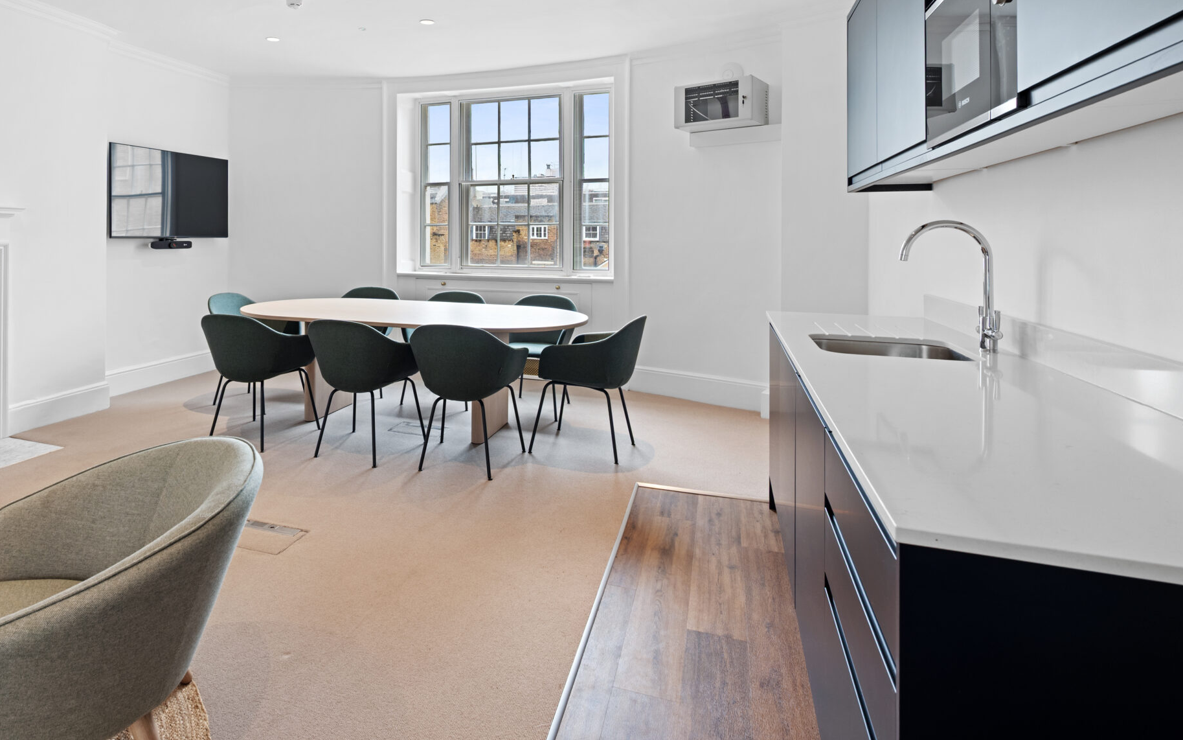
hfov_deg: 83.6
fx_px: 645
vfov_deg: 57.7
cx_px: 449
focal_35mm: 20
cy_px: 221
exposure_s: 1/4
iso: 200
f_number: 8
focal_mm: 14
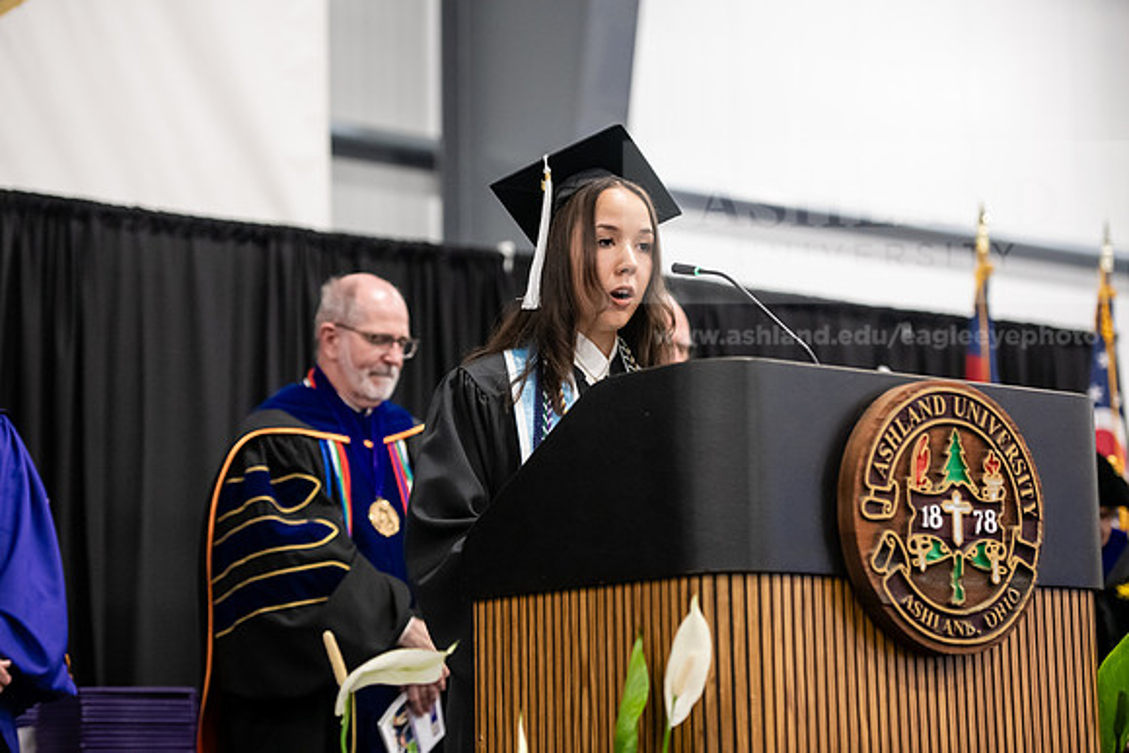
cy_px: 376
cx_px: 564
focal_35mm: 95
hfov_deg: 21.5
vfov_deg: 14.4
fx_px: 2980
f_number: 3.2
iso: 3200
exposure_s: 1/200
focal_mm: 95
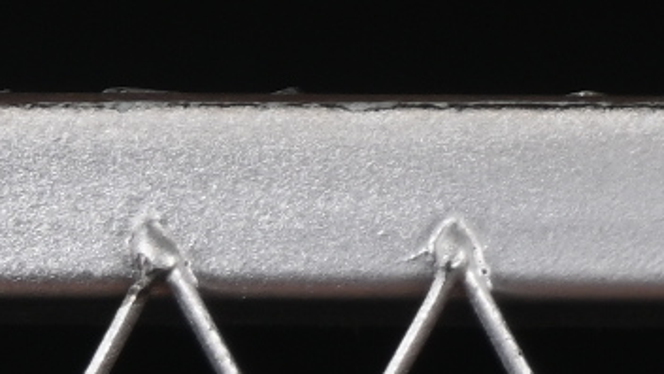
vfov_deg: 1.9
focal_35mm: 621
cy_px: -982
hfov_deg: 3.4
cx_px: 2426
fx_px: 10934
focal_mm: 50
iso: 160
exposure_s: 1/50
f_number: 6.3
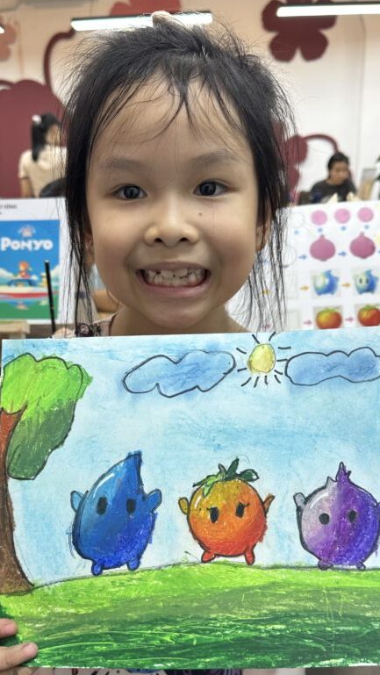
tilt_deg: -18.6
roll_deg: +0.1
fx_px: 609
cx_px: 175
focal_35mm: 34
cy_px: 399
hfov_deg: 34.7
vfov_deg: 57.6
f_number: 1.78
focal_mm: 6.86
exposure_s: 1/100
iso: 64
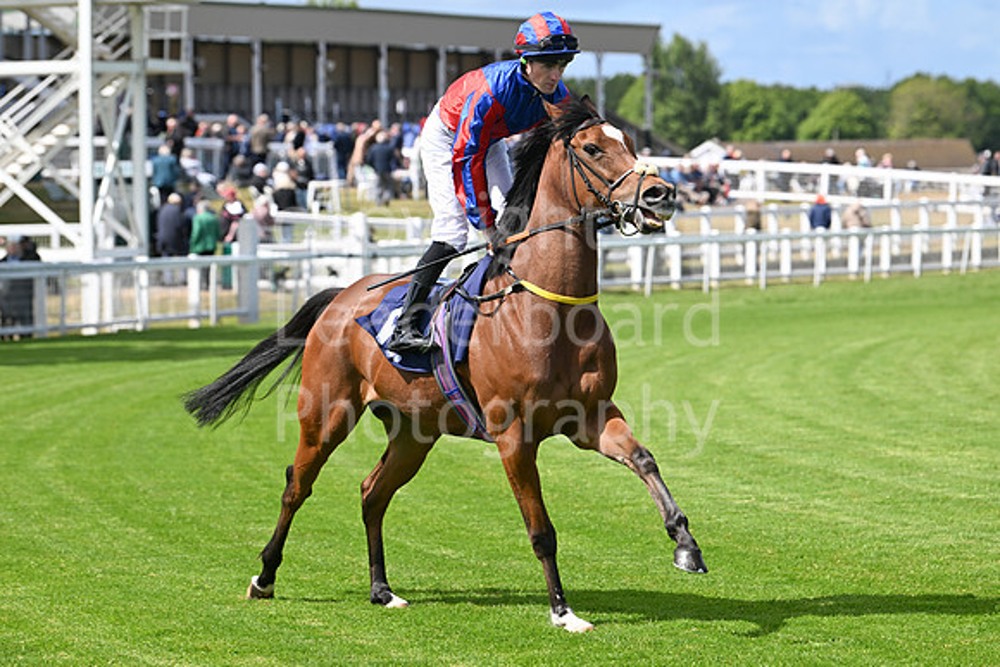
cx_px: 500
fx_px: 4584
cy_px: 334
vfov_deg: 8.3
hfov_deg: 12.4
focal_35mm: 165
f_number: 5.6
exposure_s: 1/1600
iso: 400
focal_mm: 165
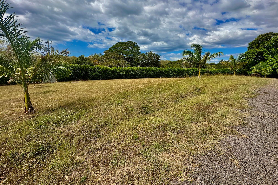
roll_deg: -2.6
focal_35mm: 15
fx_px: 116
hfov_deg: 100.4
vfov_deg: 77.1
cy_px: 83
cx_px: 136
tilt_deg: -8.6
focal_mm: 2.22
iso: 50
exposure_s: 1/1855
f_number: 2.2
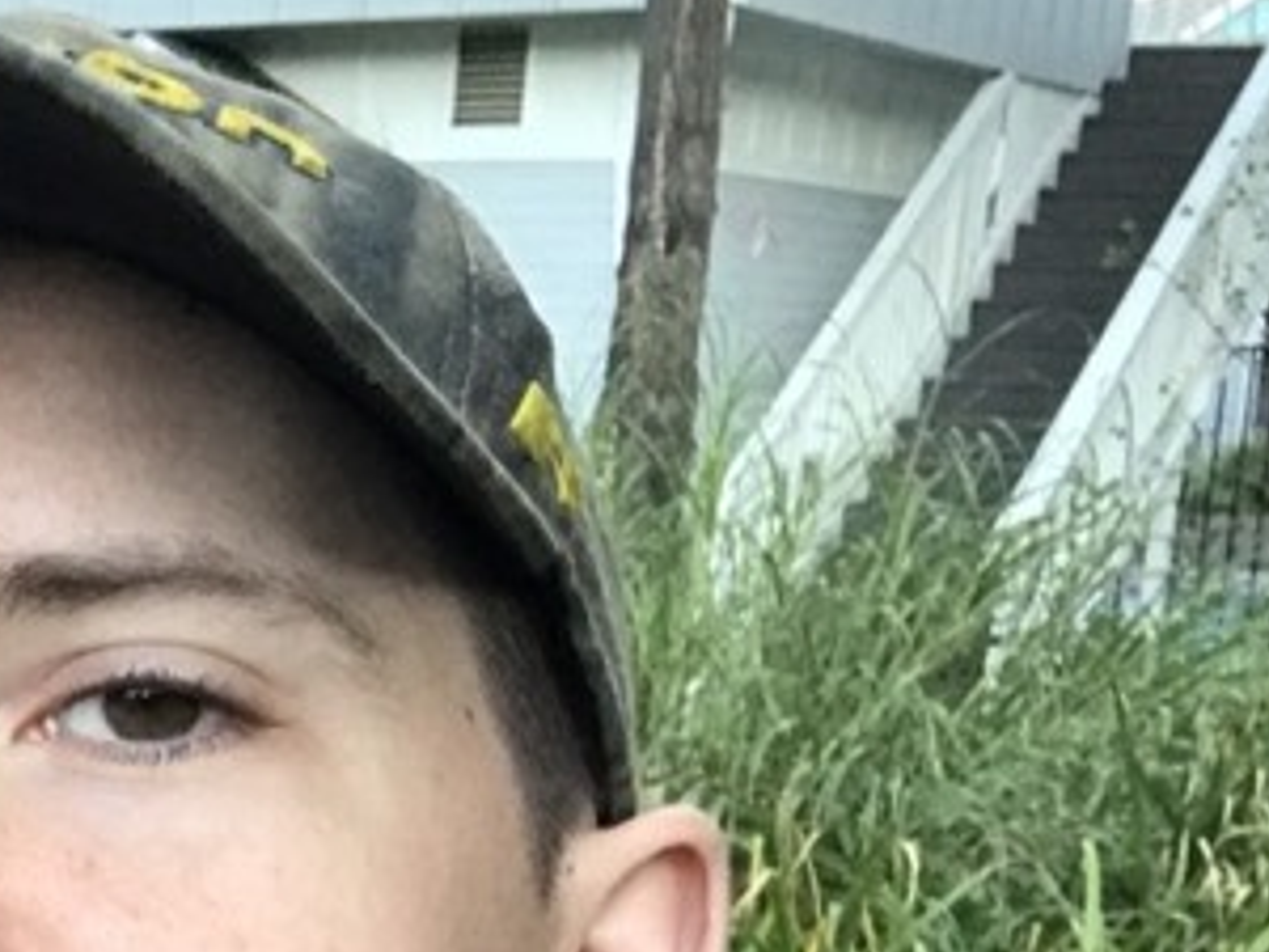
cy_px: 1180
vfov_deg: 14.8
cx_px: -596
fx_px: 3519
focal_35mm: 96
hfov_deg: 18.3
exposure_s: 1/30
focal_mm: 2.87
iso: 40
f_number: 2.2
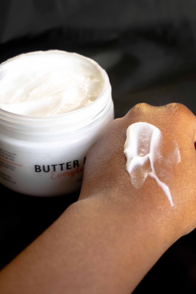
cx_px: 98
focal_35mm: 75
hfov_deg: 18.2
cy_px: 147
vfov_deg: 27.0
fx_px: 612
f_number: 5.6
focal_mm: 50
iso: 400
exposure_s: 1/125
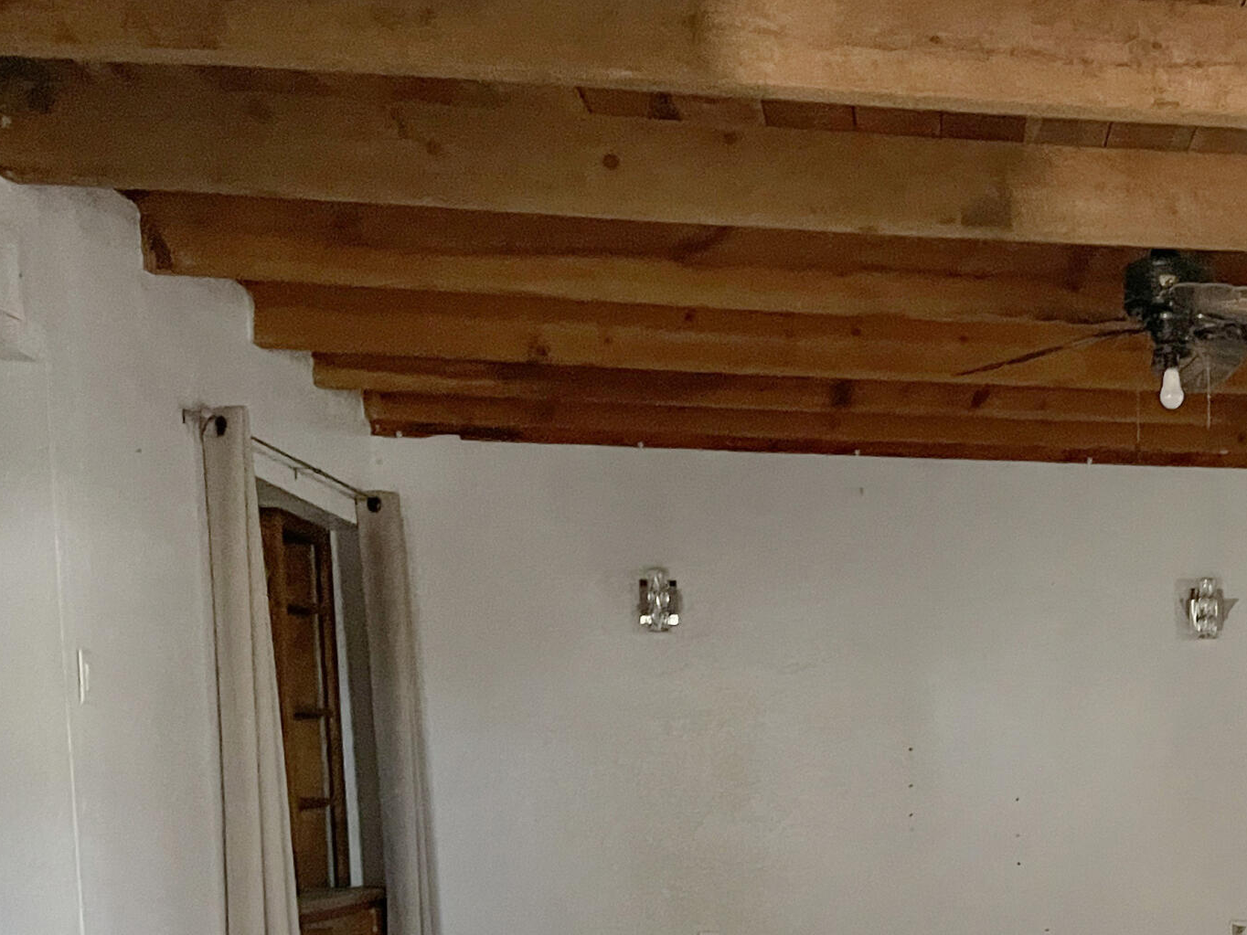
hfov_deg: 31.6
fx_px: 1981
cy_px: 1020
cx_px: 1316
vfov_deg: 24.8
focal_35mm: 55
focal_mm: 5.1
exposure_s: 1/31
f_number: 1.6
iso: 640
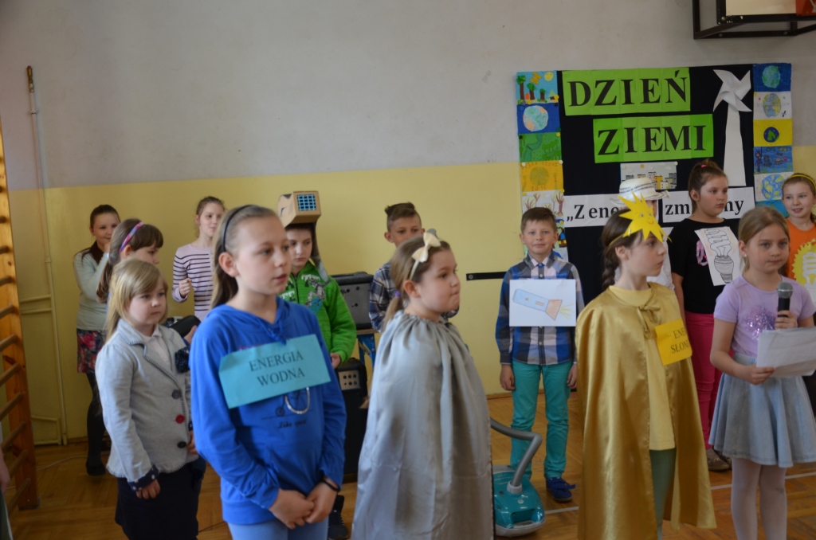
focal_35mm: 42
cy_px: 270
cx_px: 408
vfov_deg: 31.7
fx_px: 950
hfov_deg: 46.5
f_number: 4.2
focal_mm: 28
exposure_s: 1/80
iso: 400
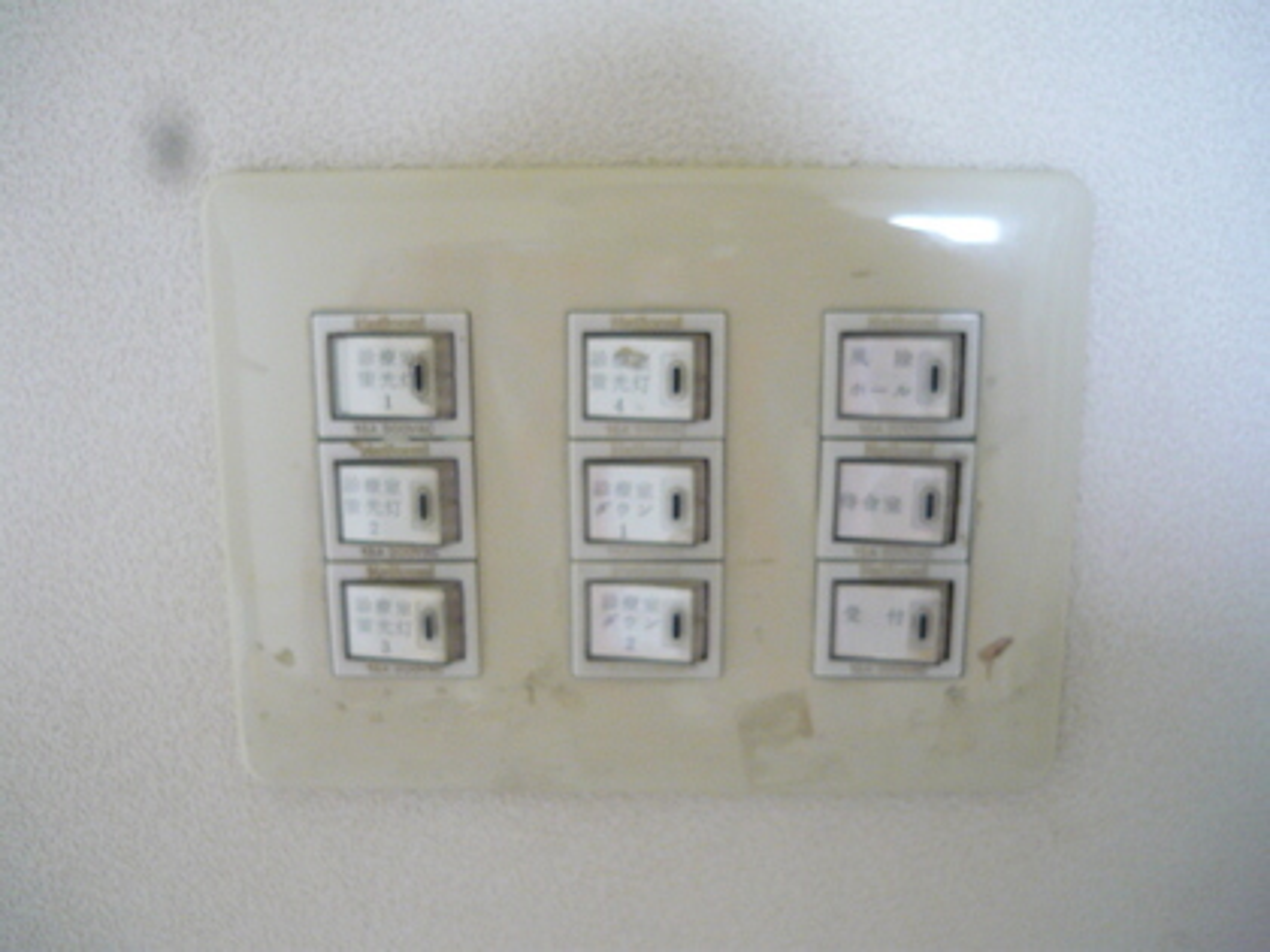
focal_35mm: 33
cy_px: 476
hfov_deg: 55.4
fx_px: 1211
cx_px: 635
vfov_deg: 42.9
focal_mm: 5.5
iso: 400
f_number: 2.8
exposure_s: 1/30
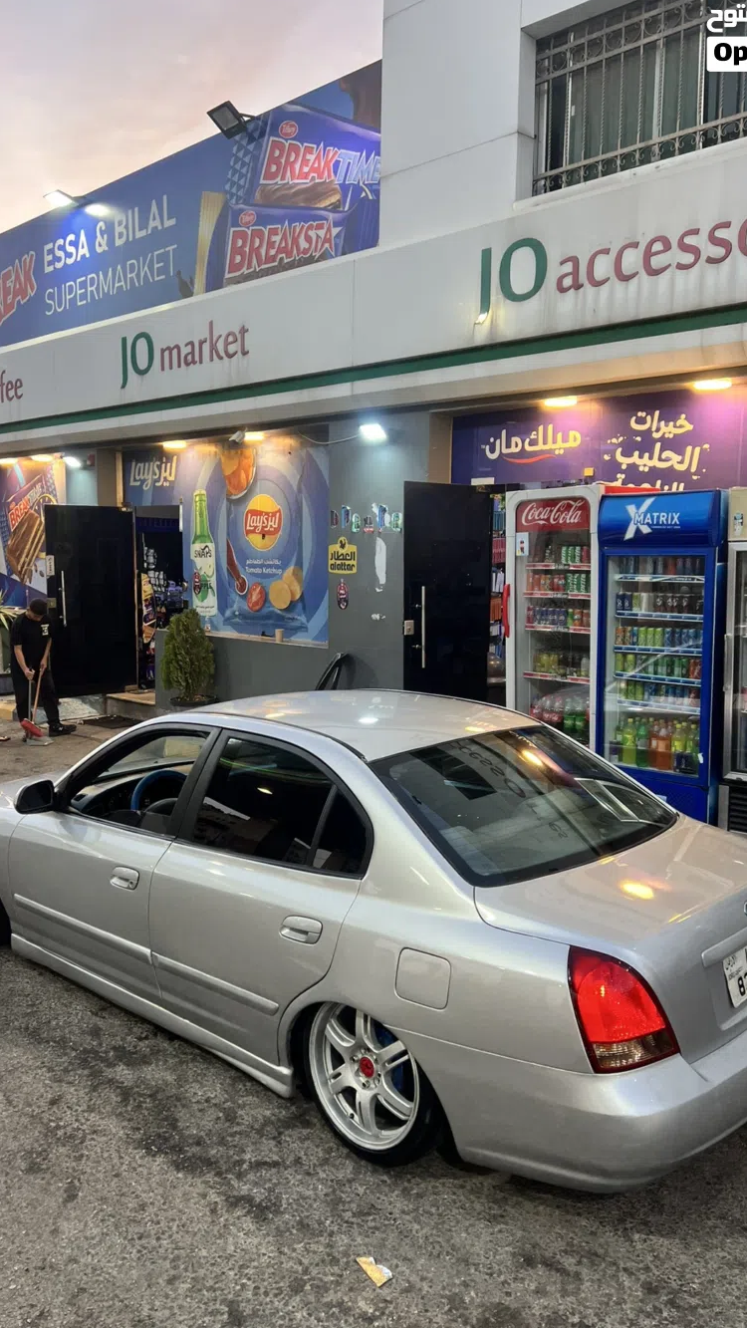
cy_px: 656
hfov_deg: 40.2
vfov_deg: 66.1
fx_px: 1021
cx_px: 366
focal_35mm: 29
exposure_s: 1/100
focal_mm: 5.7
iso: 64
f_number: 1.5
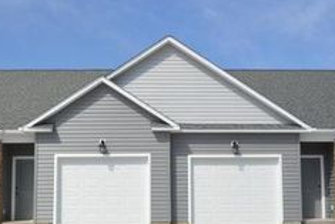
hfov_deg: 38.8
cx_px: 177
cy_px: 161
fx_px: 475
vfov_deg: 26.3
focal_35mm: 51
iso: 100
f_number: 9
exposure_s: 1/320
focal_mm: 16
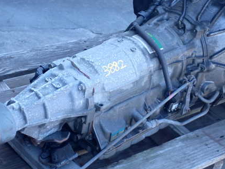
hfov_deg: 25.6
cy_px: 84
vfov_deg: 19.4
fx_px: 494
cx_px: 106
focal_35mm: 76
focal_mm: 9.65
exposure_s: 1/125
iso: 200
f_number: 3.3
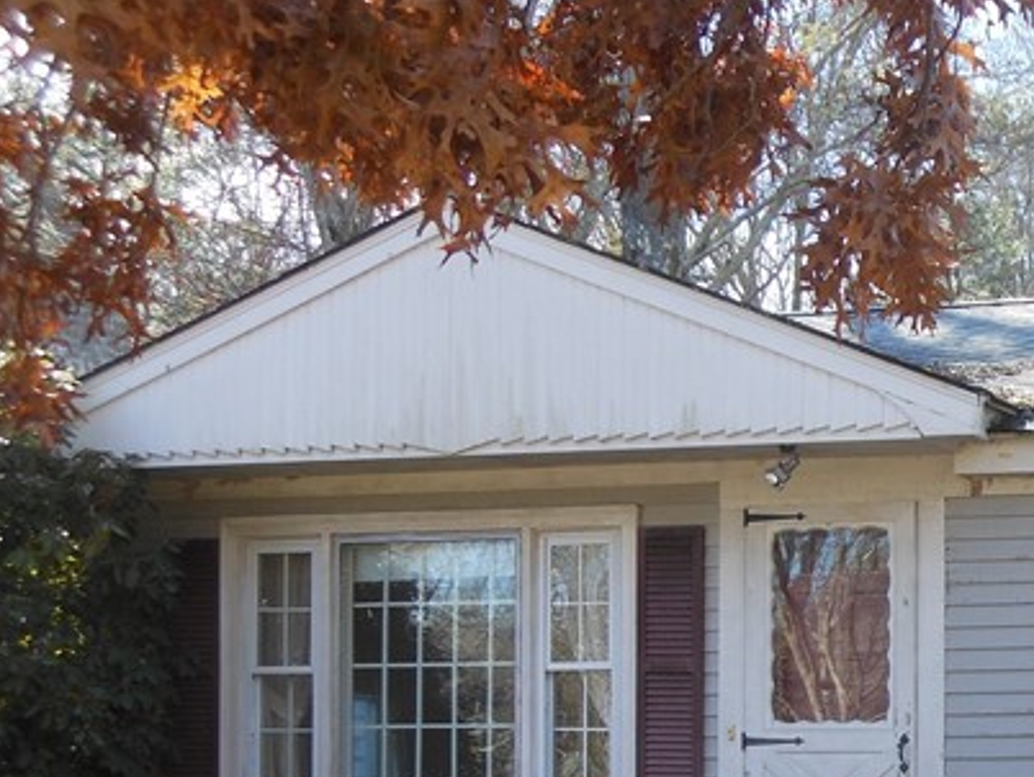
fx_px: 2511
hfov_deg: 21.5
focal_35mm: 84
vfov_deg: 17.2
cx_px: 1263
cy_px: 769
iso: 80
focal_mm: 6
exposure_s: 1/100
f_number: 3.5
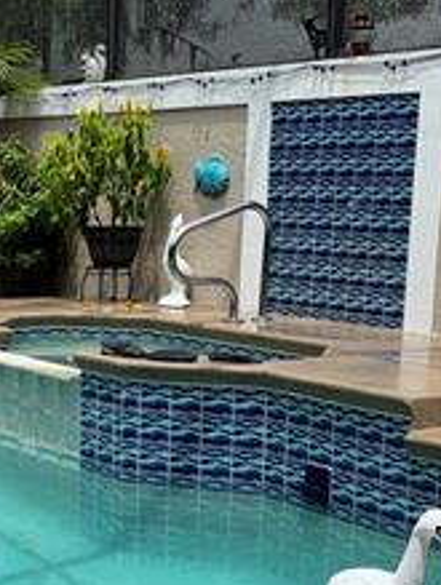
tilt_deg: -13.3
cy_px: 492
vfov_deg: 22.8
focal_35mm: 84
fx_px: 1423
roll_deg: +1.0
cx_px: -3
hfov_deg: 17.2
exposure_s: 1/3597
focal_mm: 6.76
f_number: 1.78
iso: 50
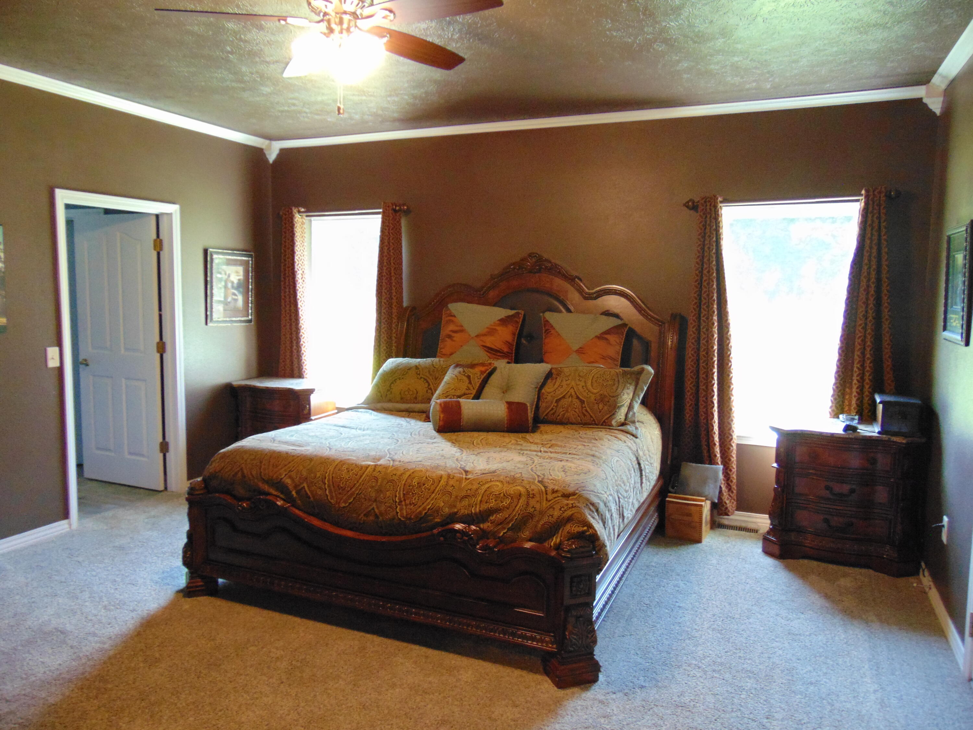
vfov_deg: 54.9
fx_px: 703
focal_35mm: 25
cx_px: 486
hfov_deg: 69.4
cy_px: 365
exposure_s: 1/20
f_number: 3
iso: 400
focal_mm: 4.5
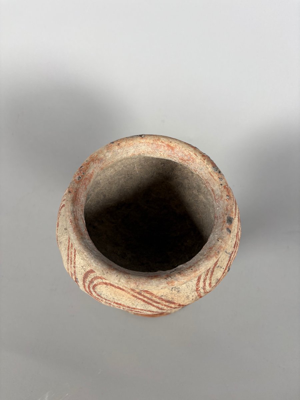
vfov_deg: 67.3
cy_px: 200
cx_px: 150
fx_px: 300
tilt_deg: -63.9
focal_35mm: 26
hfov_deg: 53.1
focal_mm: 5.96
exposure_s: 1/121
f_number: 1.6
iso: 40
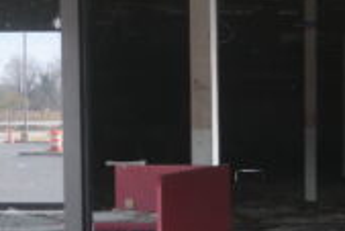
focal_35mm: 136
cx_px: 423
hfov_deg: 14.5
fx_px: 1304
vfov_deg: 10.0
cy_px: 272
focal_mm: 20
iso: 200
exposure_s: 1/60
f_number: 3.5
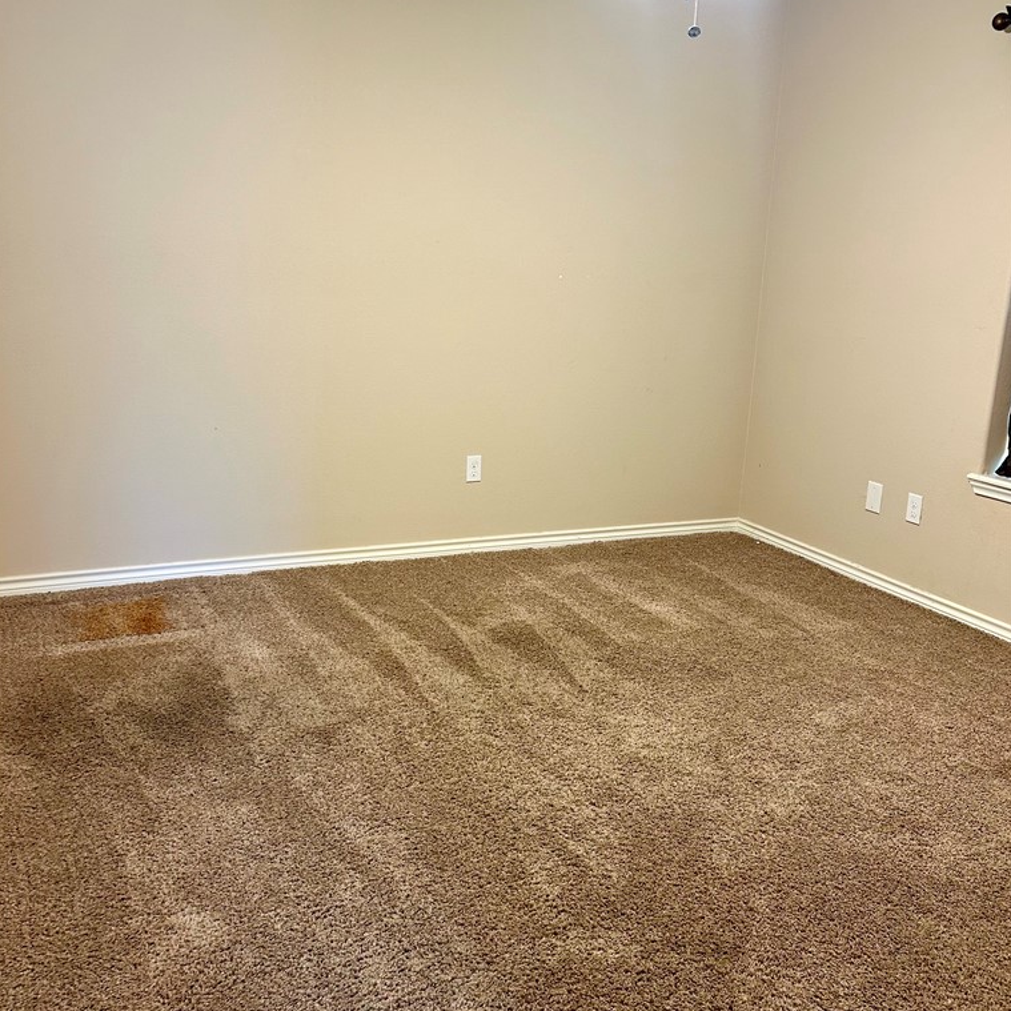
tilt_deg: -12.6
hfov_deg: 52.5
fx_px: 1024
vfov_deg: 52.5
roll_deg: -2.0
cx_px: 504
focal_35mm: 31
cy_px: 480
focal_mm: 5.7
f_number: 1.5
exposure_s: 1/60
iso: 125
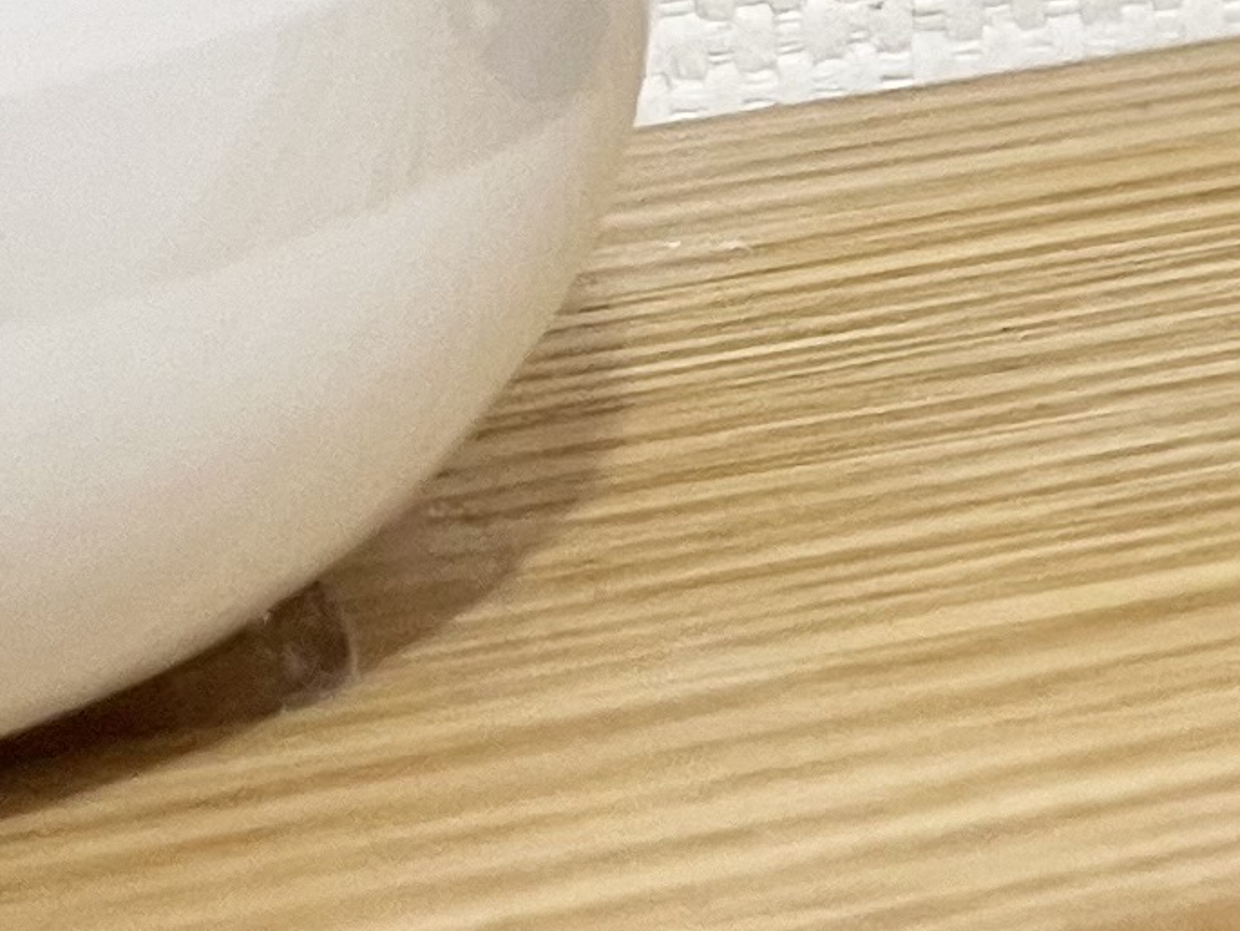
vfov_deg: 9.6
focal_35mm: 153
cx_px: 2679
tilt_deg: -13.8
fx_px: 5482
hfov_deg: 11.3
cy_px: -216
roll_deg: +1.5
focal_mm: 5.1
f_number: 1.6
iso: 125
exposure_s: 1/60
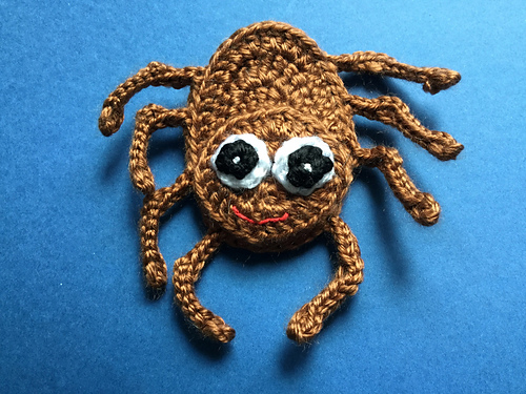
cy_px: 197
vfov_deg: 45.4
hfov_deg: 58.4
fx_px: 471
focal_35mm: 31
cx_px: 263
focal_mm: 3.3
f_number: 2.4
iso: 50
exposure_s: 1/33
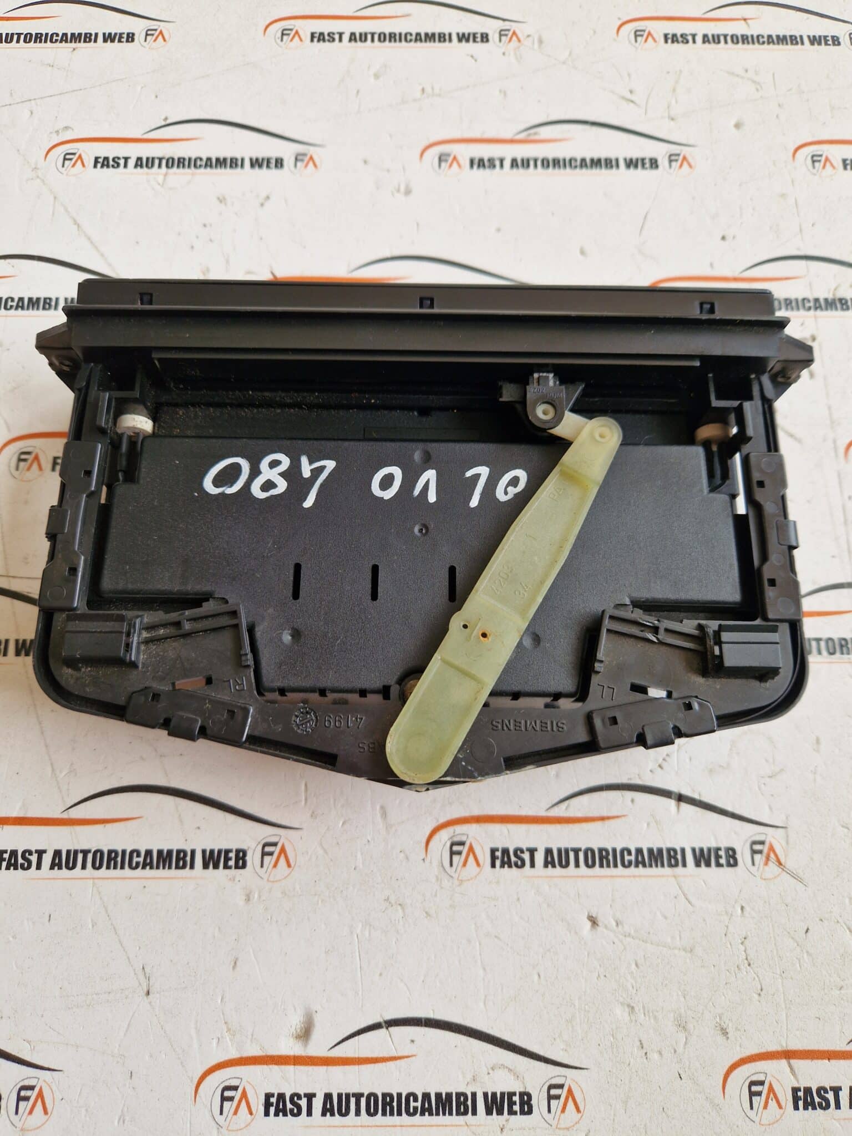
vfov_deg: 73.9
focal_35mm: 23
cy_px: 568
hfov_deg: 58.9
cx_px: 426
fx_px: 755
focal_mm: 5.4
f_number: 1.8
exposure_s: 1/100
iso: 50
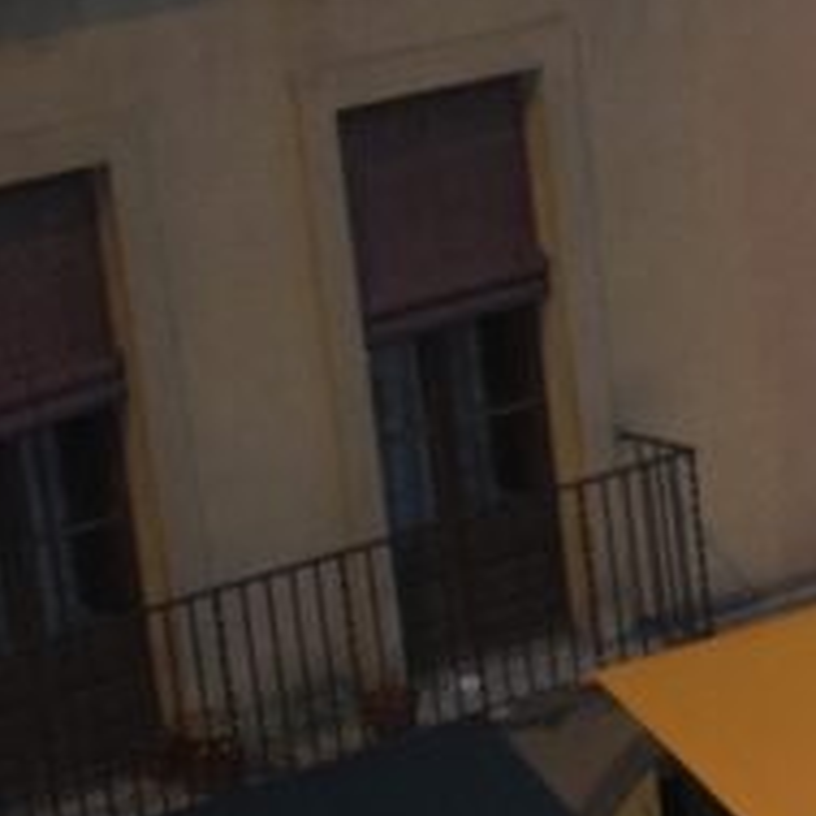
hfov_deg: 7.7
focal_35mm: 207
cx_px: 2133
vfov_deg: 8.3
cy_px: 1161
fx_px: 5521
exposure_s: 1/60
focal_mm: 30
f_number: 4.2
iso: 2500
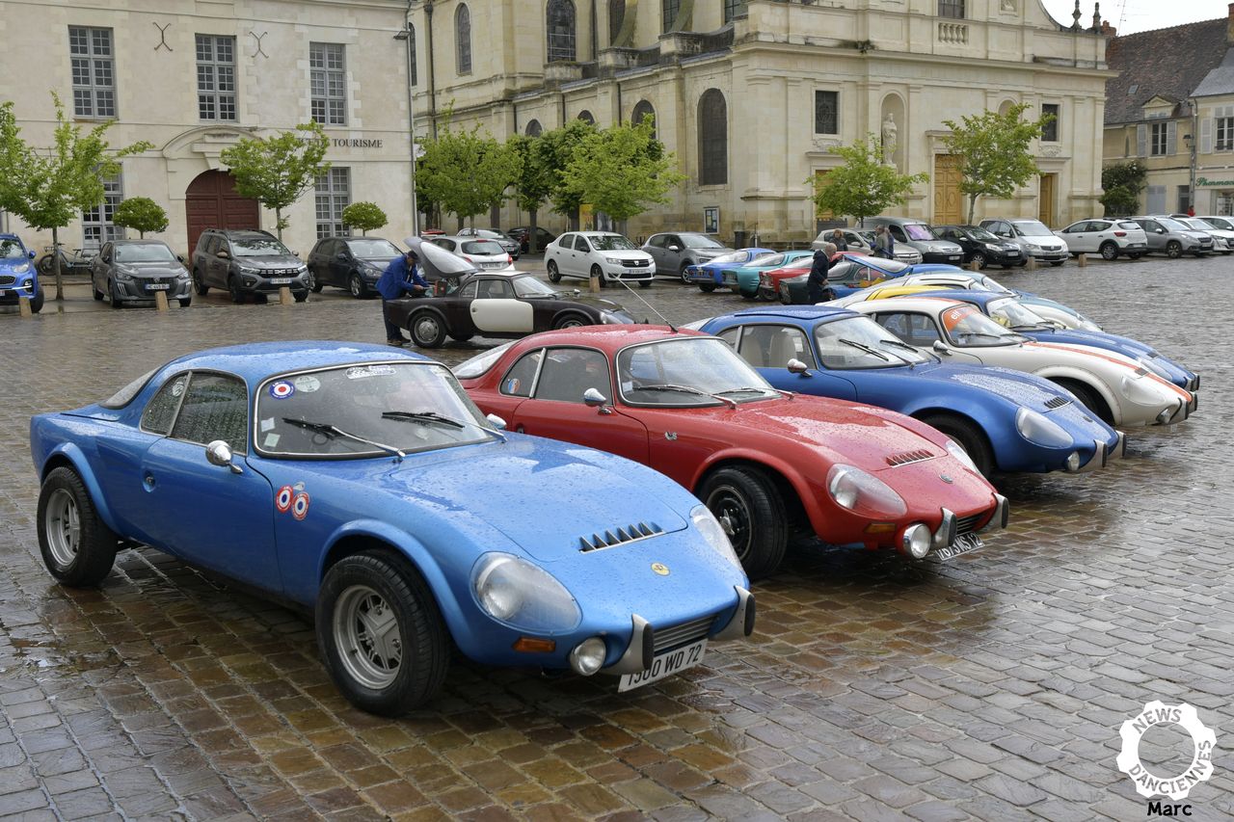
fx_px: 1234
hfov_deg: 53.1
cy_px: 411
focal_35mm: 36
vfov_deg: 36.9
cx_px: 617
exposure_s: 1/250
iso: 100
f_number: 5.6
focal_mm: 24
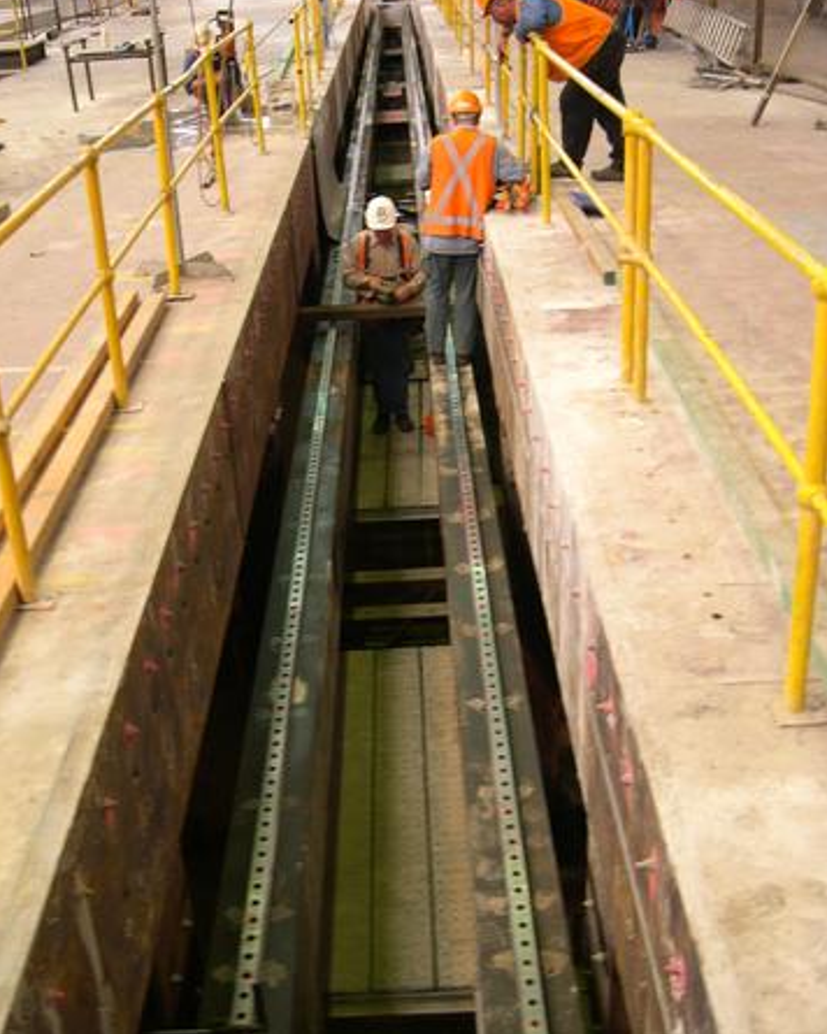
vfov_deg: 45.8
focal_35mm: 40
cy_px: 527
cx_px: 411
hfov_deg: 37.3
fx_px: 1224
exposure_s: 1/7
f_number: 2.8
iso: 100
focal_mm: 8
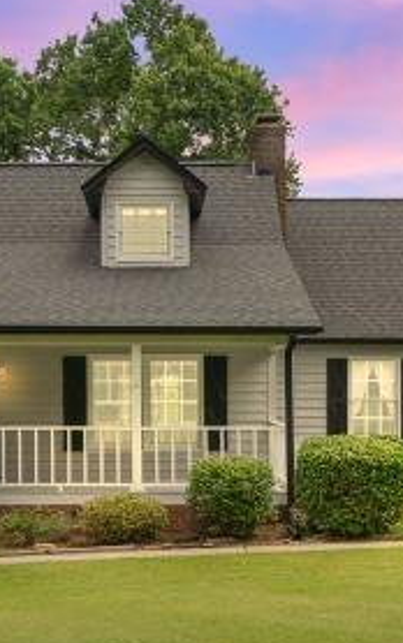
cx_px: 160
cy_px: 428
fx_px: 1053
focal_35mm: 60
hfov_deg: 21.6
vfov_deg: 33.7
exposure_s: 1/400
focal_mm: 16
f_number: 8
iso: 320
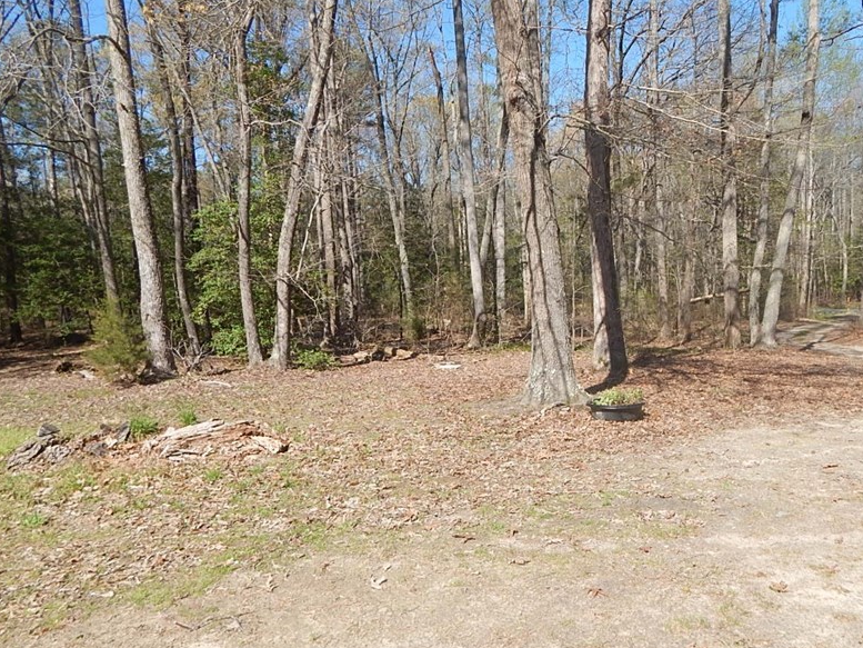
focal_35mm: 29
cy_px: 351
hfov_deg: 61.1
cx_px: 522
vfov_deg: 48.2
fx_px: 723
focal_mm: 4
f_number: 3
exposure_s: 1/1500
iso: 125
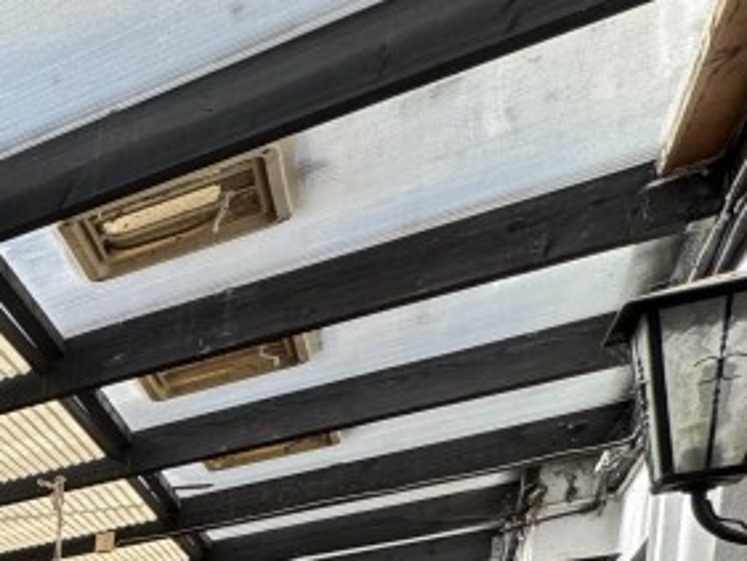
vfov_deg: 21.7
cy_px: 928
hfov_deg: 22.2
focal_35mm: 51
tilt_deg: -5.9
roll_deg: +0.7
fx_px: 1101
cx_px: -595
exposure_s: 1/311
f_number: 2.2
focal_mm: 2.22
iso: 40
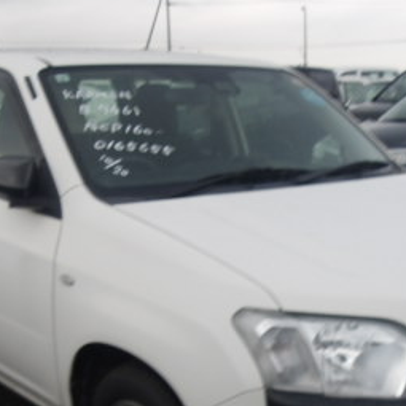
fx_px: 796
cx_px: 248
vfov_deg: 28.0
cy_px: 331
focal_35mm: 60
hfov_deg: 28.5
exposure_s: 1/60
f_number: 10.4
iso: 198
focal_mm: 4.9
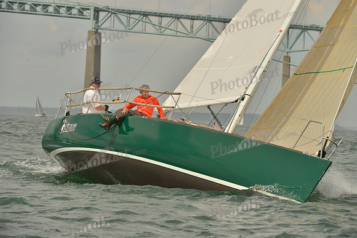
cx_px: 178
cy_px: 119
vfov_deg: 6.9
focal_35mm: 200
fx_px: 1984
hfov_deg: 10.3
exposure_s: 1/1250
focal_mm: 200
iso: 280
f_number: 9
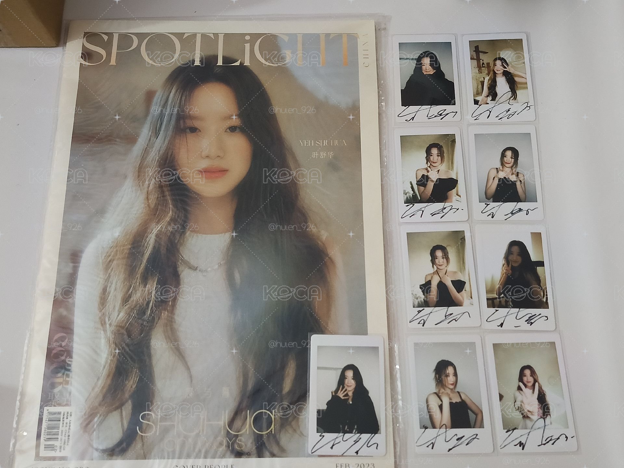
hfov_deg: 50.1
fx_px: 667
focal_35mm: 37
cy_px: 234
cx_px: 312
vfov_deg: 38.7
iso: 2500
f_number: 1.75
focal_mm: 5.24
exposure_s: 1/40
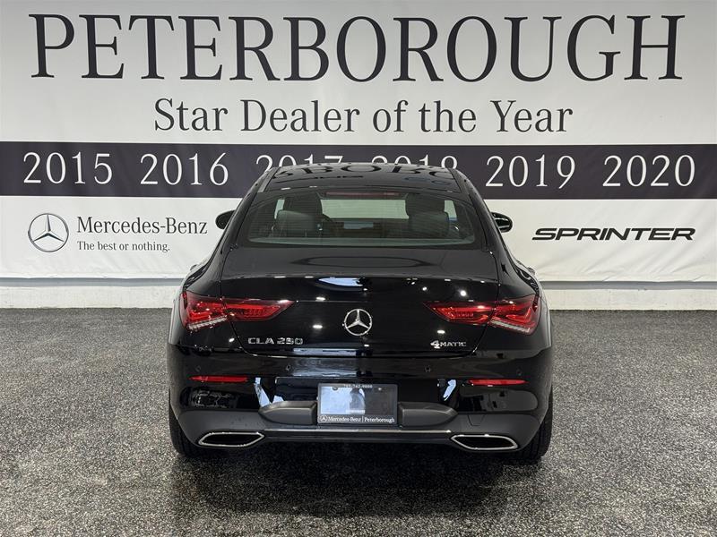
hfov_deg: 39.7
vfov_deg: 30.3
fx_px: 994
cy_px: 268
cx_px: 358
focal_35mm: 48
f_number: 1.78
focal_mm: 6.76
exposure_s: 1/60
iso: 80
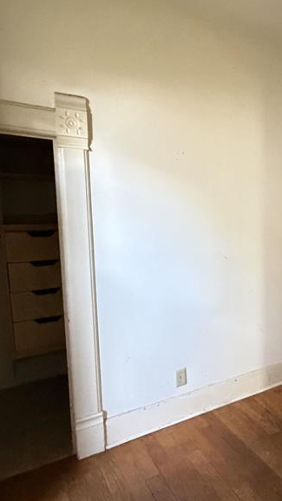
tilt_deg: -6.4
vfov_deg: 69.9
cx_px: 284
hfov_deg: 38.0
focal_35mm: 27
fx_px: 359
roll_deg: -0.3
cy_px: 253
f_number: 2.2
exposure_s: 1/40
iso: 1600
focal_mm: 2.22
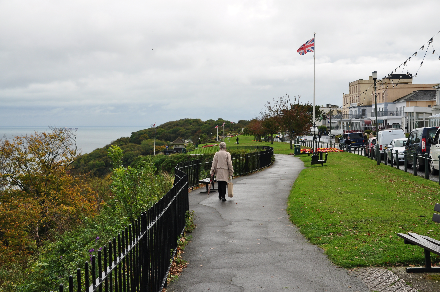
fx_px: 586
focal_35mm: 48
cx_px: 220
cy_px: 146
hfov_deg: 41.2
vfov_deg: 28.0
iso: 200
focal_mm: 32
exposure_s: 1/320
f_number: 9
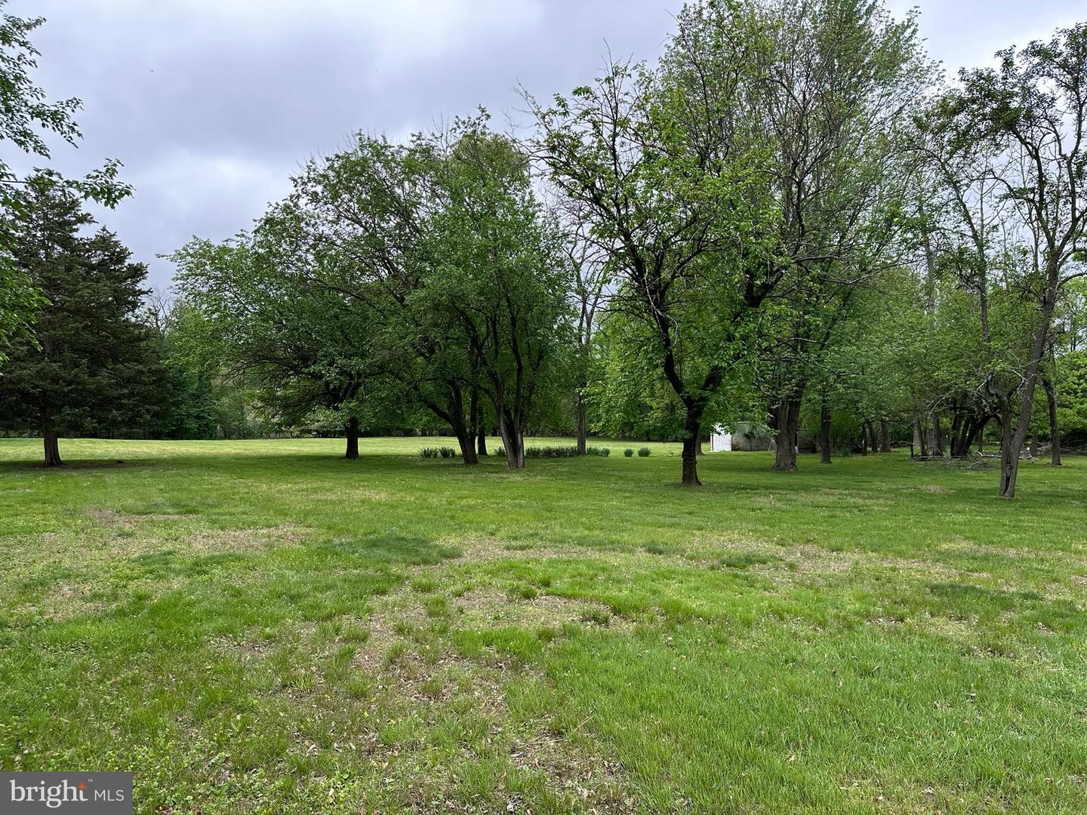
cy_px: 408
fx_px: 754
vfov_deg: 56.8
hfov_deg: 71.6
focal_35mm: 24
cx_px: 544
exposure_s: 1/580
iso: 80
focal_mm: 6.86
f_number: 1.78
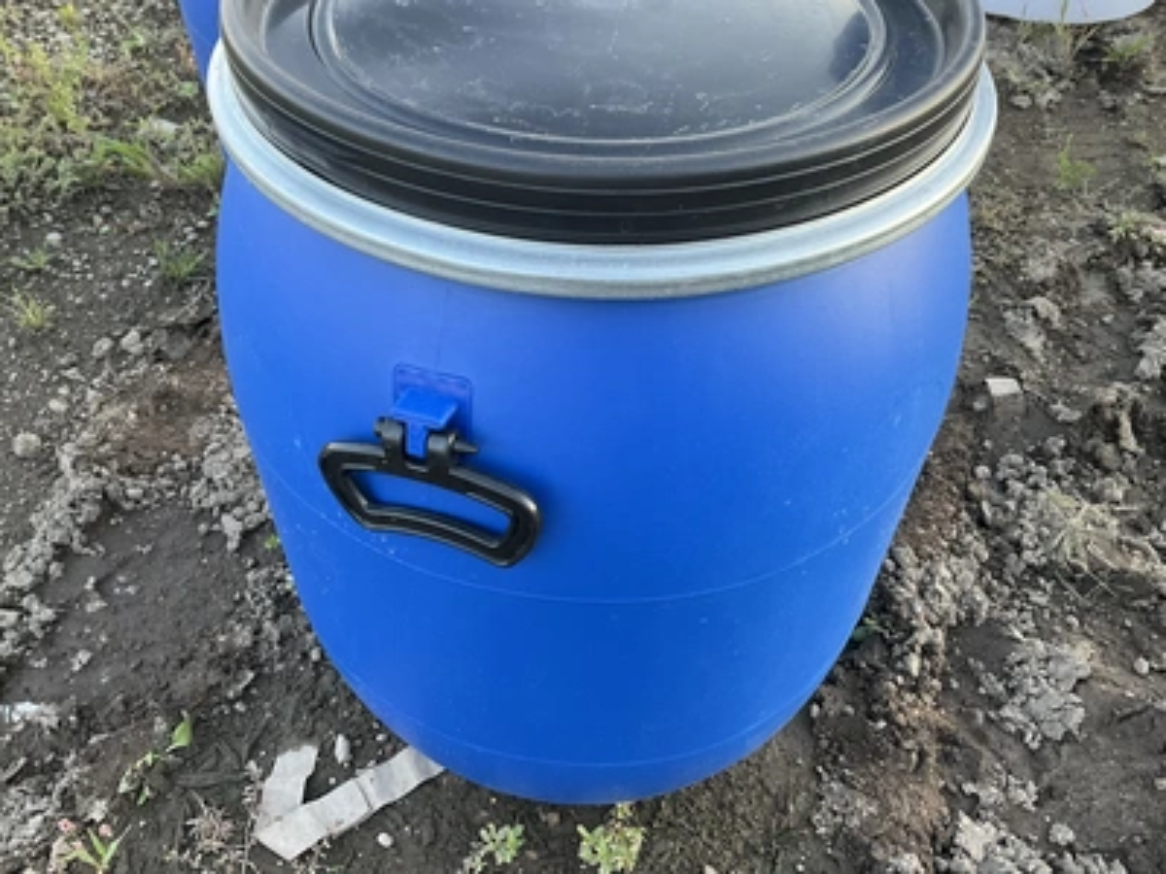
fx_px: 977
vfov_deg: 48.2
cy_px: 437
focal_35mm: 29
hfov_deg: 61.7
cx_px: 583
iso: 64
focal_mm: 3
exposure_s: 1/81
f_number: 1.8
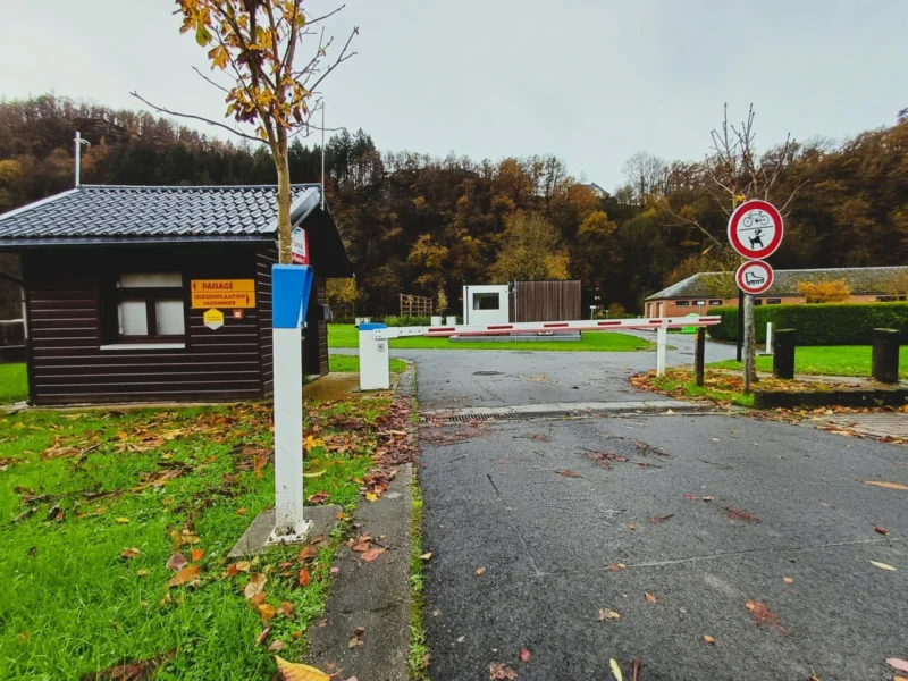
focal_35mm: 16
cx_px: 454
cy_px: 340
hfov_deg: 94.5
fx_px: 420
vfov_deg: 78.1
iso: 40
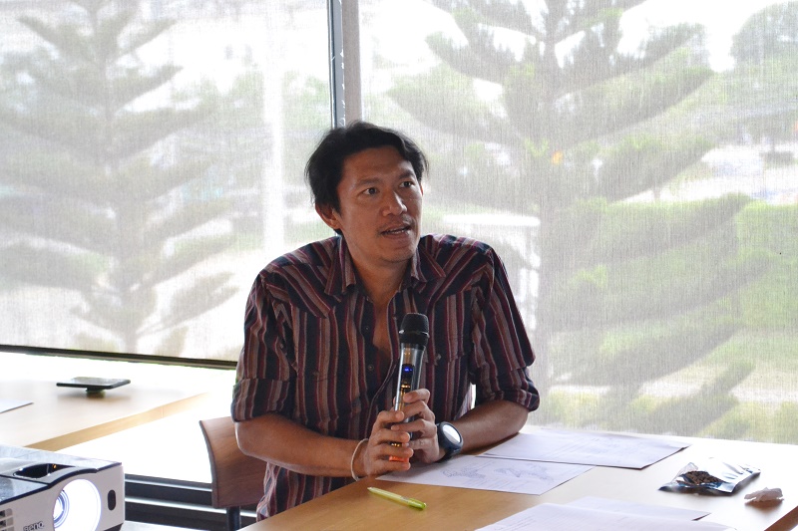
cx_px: 399
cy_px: 266
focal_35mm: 72
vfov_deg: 18.9
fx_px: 1596
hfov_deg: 28.1
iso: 3200
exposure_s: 1/50
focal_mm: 48
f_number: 5.6
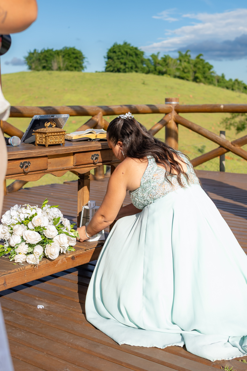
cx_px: 124
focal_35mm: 52
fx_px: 535
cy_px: 186
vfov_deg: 38.2
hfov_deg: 26.0
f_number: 3.5
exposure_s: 1/1600
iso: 200
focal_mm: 35
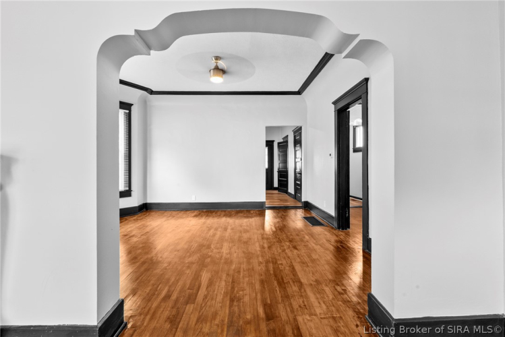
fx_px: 225
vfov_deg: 73.8
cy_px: 168
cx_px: 252
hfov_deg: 96.7
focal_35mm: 16
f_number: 11
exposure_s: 1/1.25
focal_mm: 16
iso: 1000
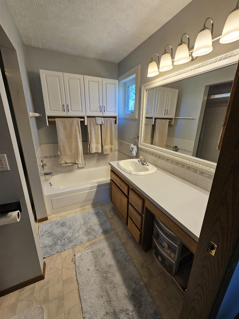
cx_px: 120
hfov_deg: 89.9
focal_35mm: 13
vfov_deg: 106.2
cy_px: 160
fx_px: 120
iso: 80
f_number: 2.2
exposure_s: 1/60
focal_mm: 2.2
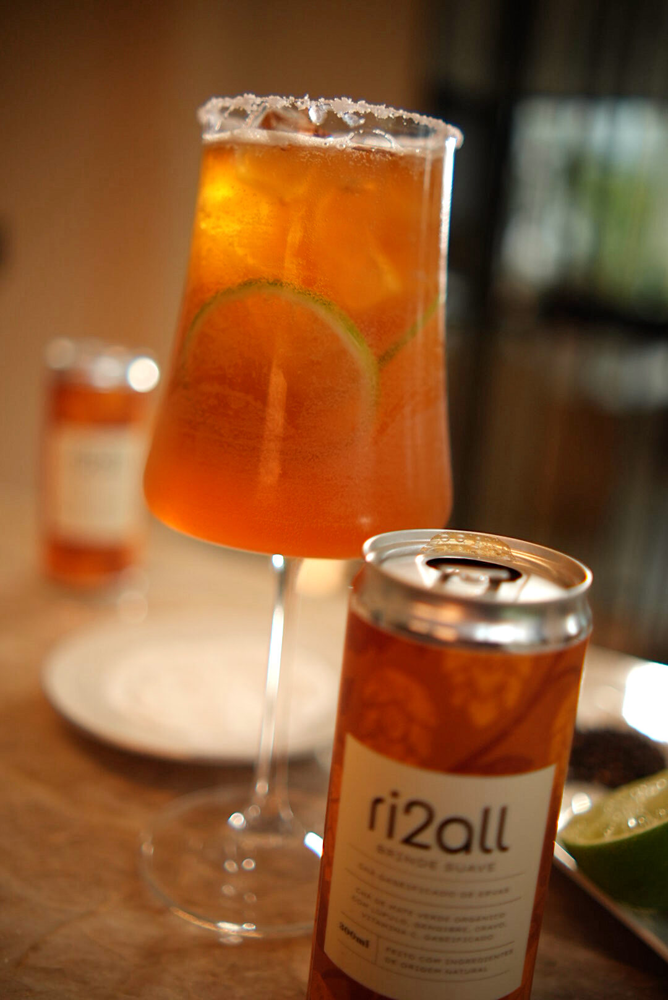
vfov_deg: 55.1
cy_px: 500
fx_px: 959
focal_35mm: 34
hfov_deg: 38.4
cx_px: 334
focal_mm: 23
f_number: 1.4
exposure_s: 1/160
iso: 320
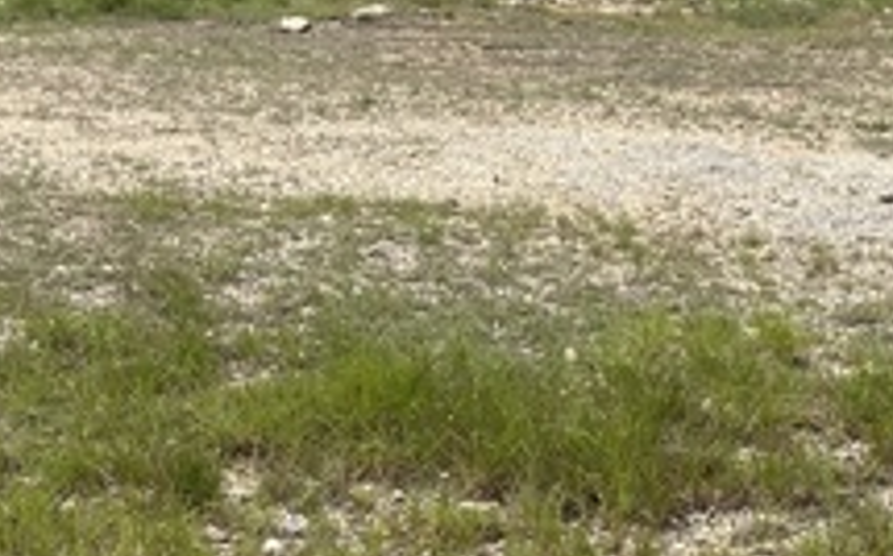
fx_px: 1994
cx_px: 420
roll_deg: +3.2
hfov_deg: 25.2
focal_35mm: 82
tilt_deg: -8.0
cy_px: 25
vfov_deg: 15.6
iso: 50
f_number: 1.6
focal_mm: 5.1
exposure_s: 1/5556
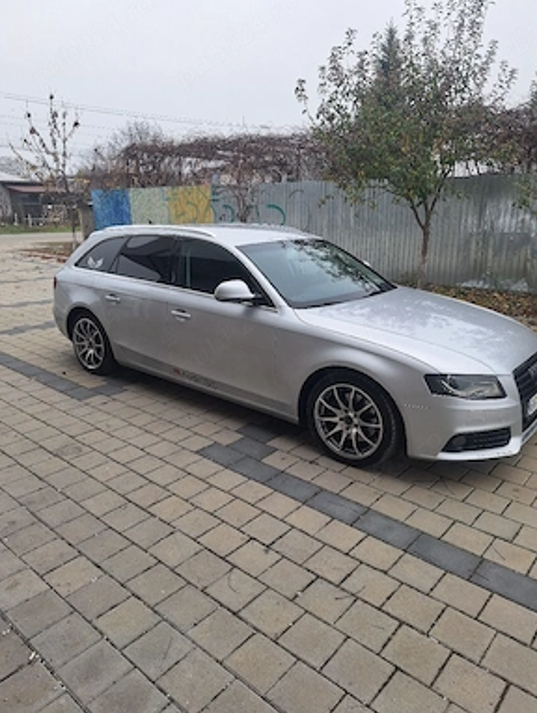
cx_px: 274
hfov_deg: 56.9
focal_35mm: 24
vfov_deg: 71.5
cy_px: 354
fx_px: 496
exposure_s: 1/175
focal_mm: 5.54
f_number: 1.8
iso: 40
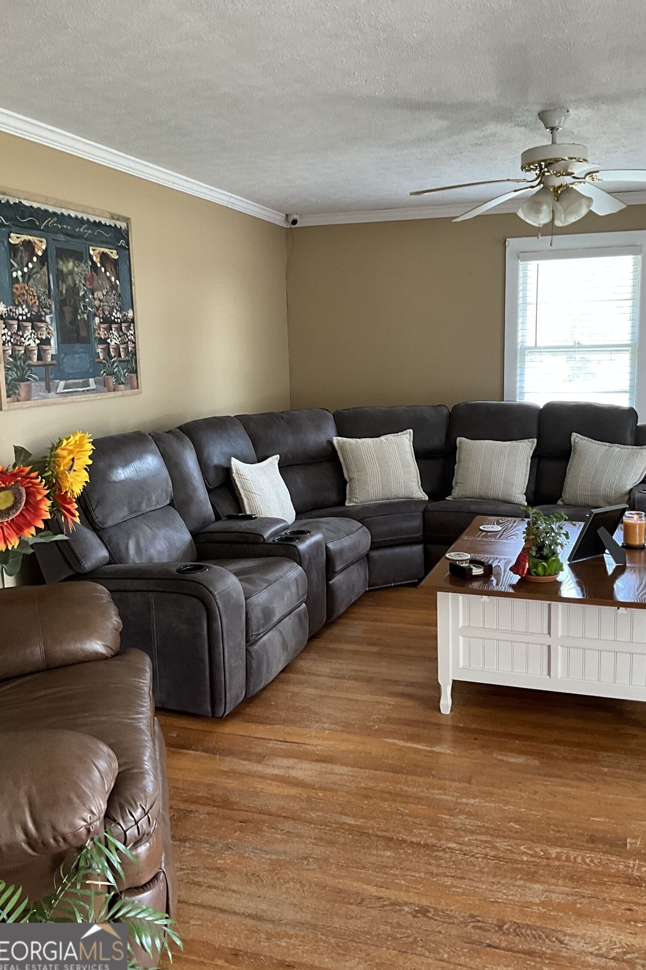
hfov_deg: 42.3
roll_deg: +0.3
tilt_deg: -9.2
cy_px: 474
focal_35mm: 31
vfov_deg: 60.3
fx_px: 835
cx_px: 352
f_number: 1.8
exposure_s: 1/60
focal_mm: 3
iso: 100
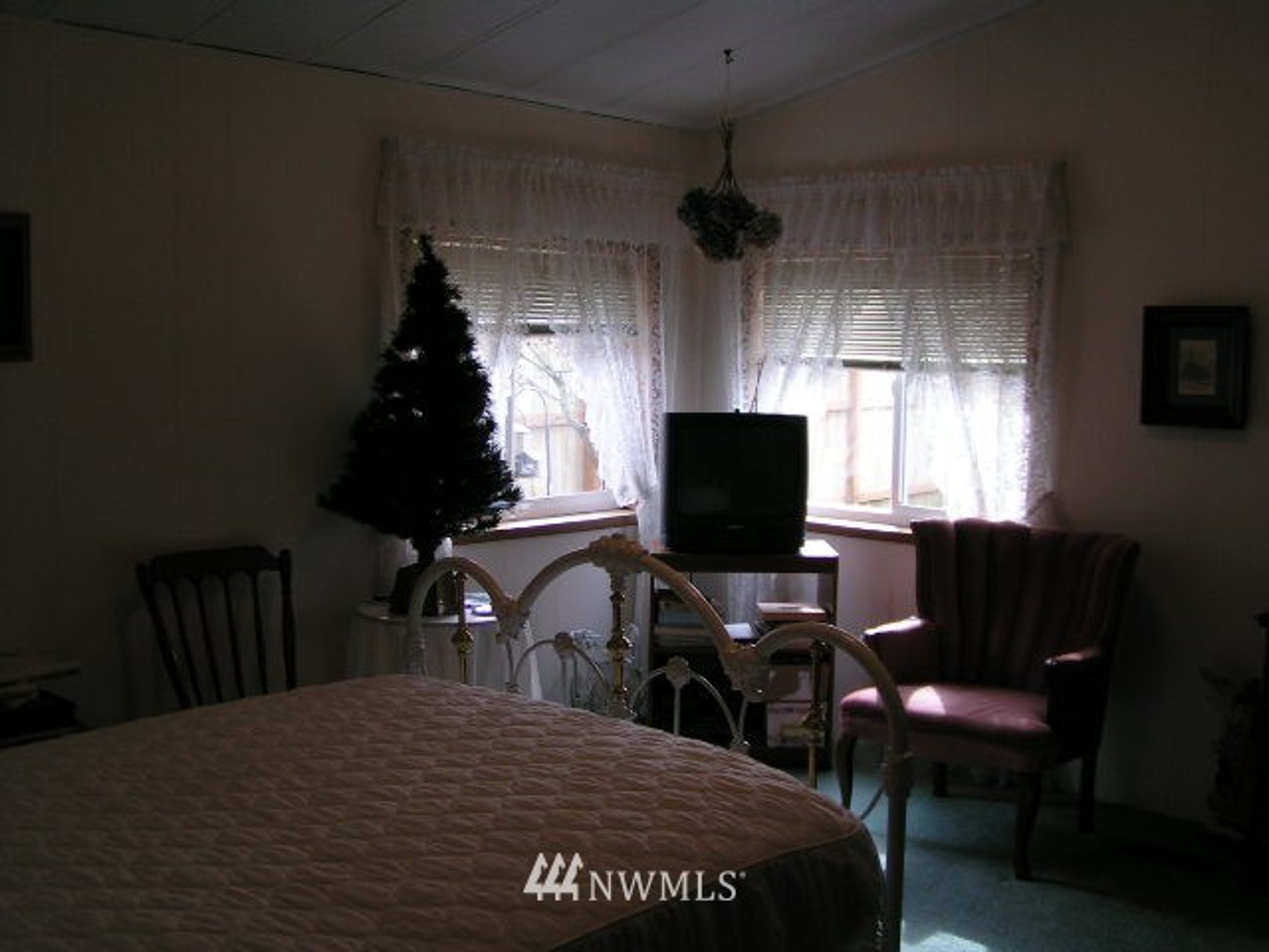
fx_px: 1393
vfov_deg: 37.7
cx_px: 634
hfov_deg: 49.0
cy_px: 476
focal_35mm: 38
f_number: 3.2
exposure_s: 1/40
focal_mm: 5.8
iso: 50
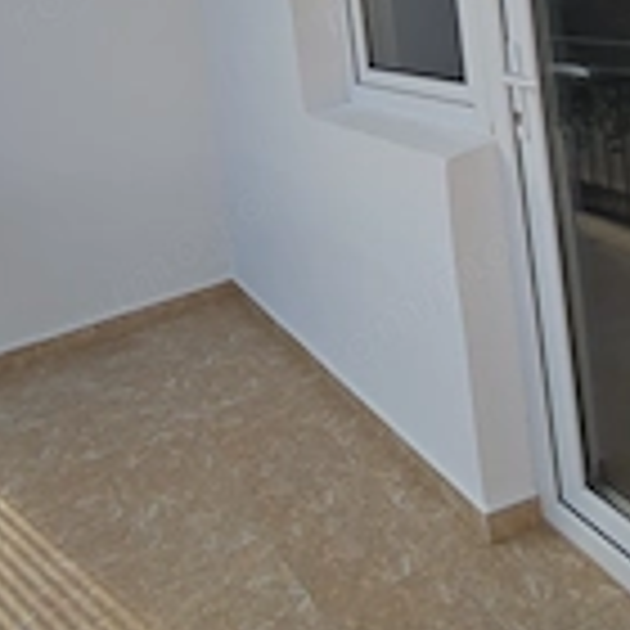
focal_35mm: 38
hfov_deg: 43.8
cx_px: 302
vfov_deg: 39.2
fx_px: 782
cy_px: 11
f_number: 2.2
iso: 50
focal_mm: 2.35
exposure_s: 1/211
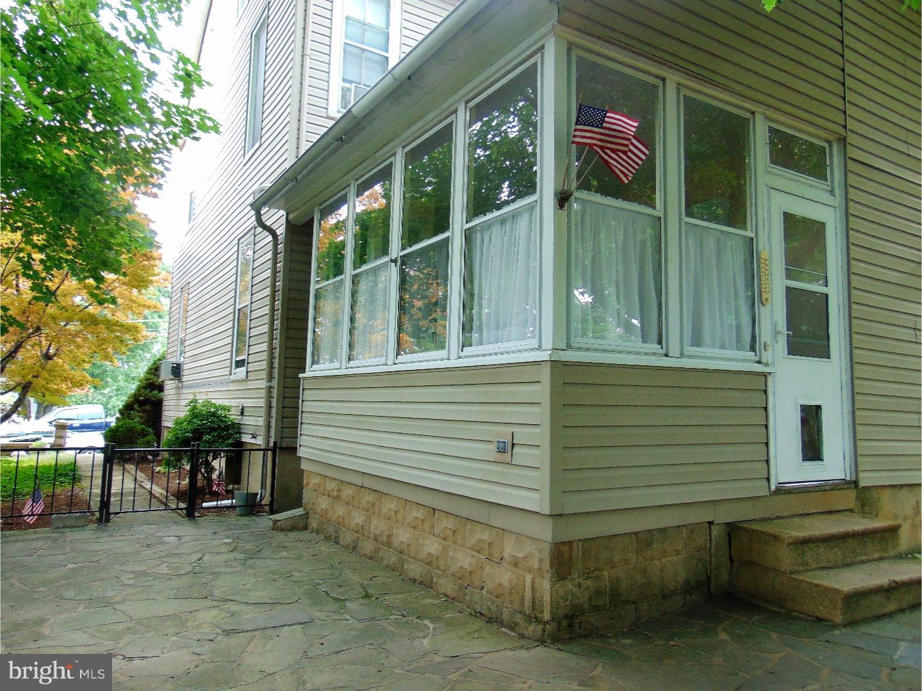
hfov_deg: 69.4
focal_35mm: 25
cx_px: 461
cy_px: 346
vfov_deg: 54.9
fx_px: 666
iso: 80
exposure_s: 1/40
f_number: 3
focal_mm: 4.5
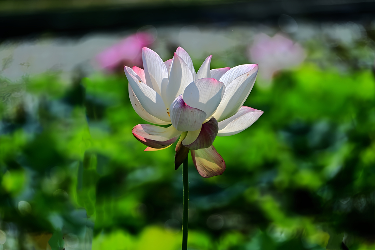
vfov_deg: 4.3
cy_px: 125
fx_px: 3333
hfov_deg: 6.4
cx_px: 188
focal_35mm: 320
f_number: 8
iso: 100
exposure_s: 1/640
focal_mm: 320
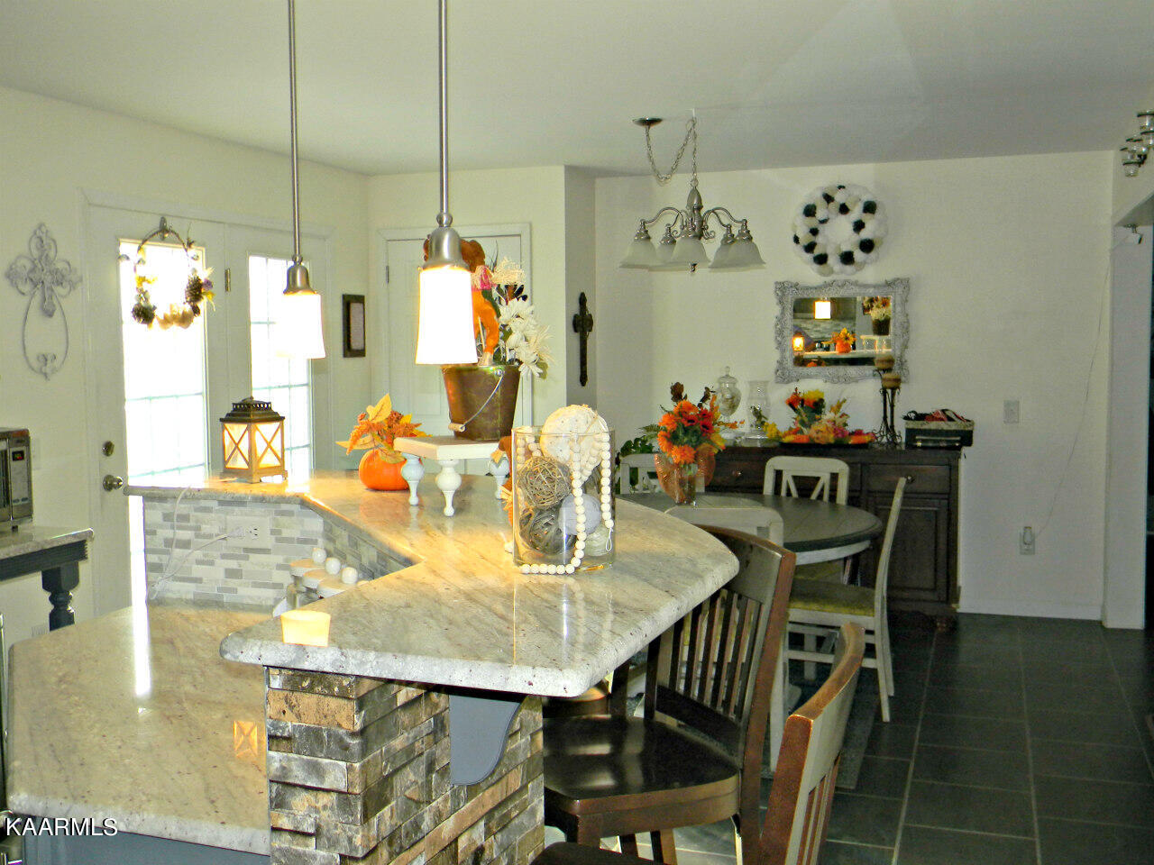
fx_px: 1200
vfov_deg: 39.7
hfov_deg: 51.4
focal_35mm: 36
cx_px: 577
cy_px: 432
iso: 200
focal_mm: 6.4
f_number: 3.7
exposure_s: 1/30
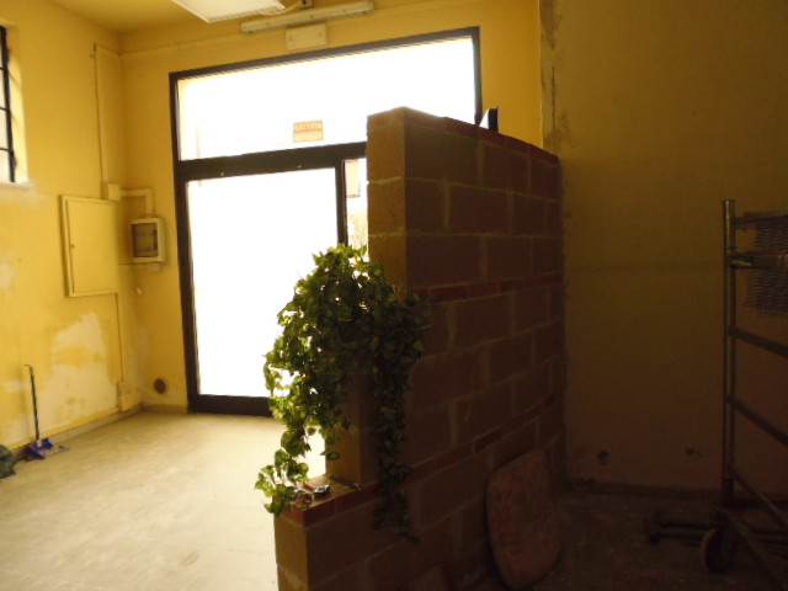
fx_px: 546
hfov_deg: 71.6
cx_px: 394
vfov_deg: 56.8
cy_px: 296
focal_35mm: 24
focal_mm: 4.3
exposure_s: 1/60
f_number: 2.8
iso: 250
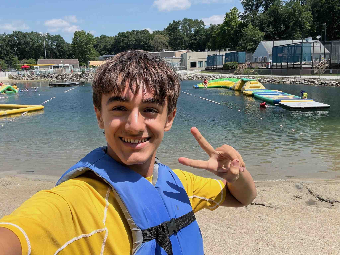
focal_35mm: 30
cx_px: 170
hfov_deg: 60.0
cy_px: 128
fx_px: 295
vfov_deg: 46.8
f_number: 1.9
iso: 25
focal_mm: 2.69
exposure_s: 1/1199
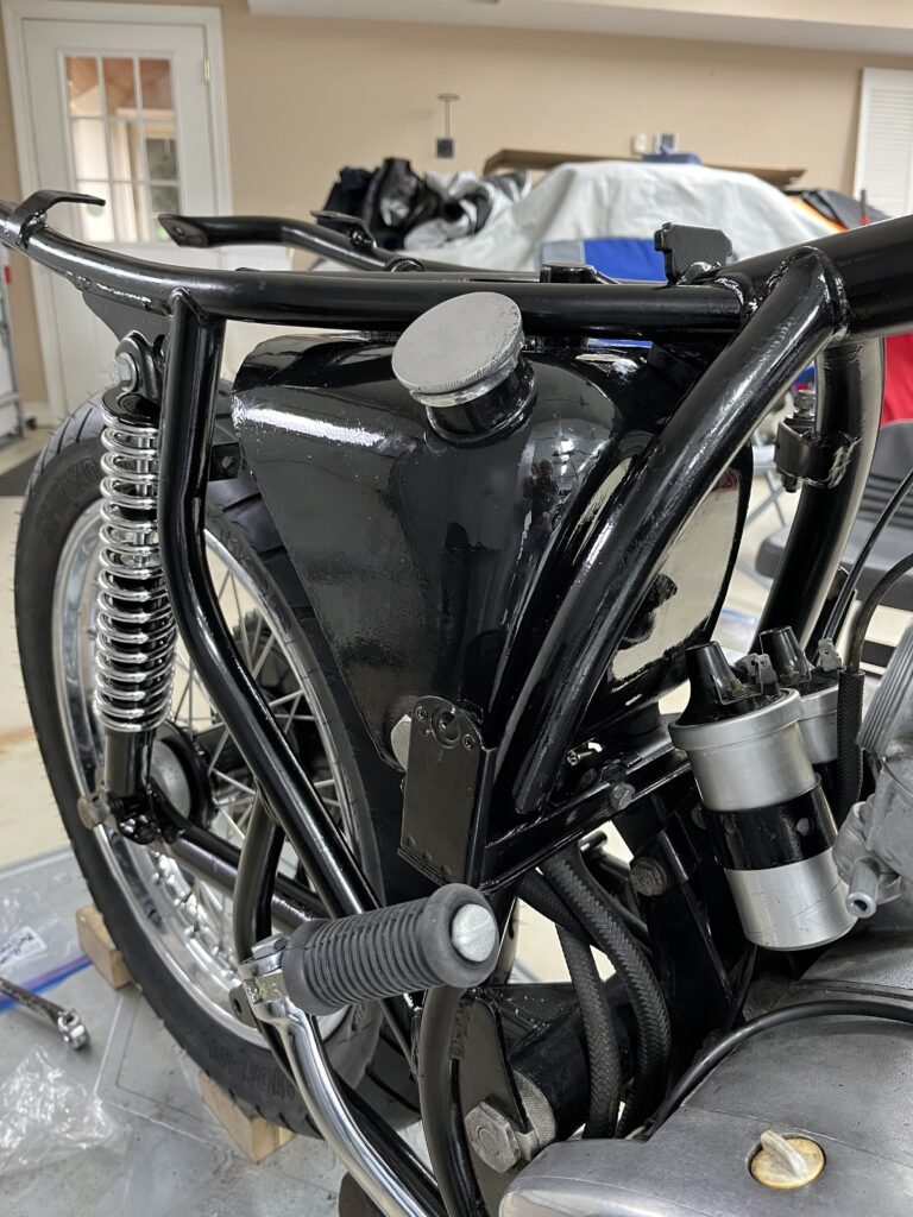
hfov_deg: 53.1
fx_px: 914
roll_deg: -0.1
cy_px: 608
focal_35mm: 26
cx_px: 456
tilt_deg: -19.1
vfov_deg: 67.3
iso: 200
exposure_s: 1/60
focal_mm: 5.1
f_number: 1.6
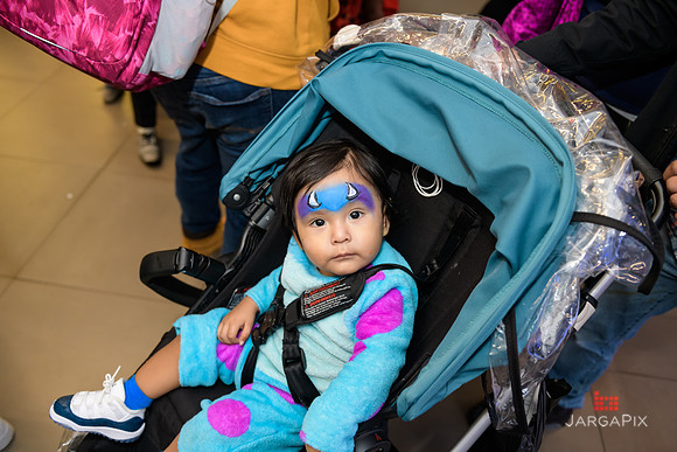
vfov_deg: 45.0
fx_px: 545
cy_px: 226
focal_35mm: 29
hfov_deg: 63.6
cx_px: 338
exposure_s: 1/100
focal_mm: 29
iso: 800
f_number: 3.2
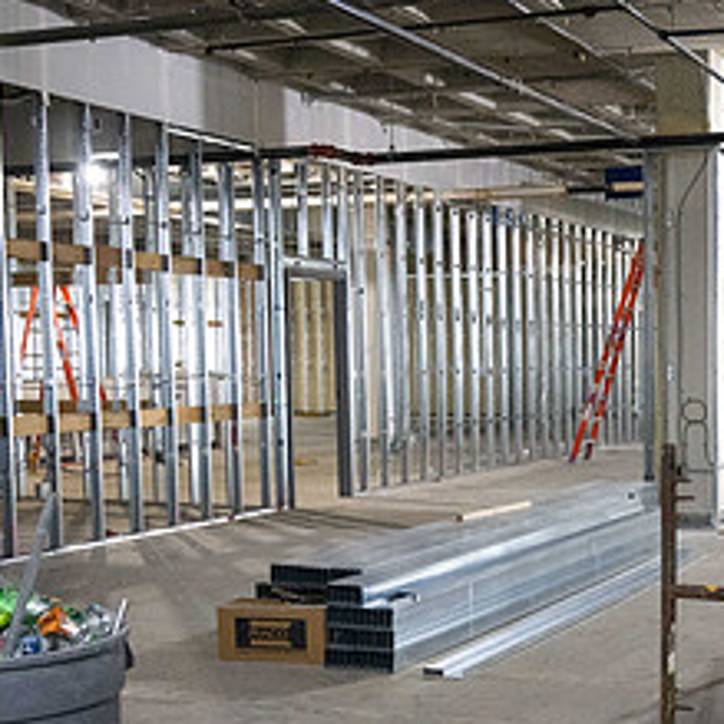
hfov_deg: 29.9
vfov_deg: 31.5
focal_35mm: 54
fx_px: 1278
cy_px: 455
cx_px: 691
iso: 5000
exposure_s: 1/250
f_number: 4
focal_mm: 24
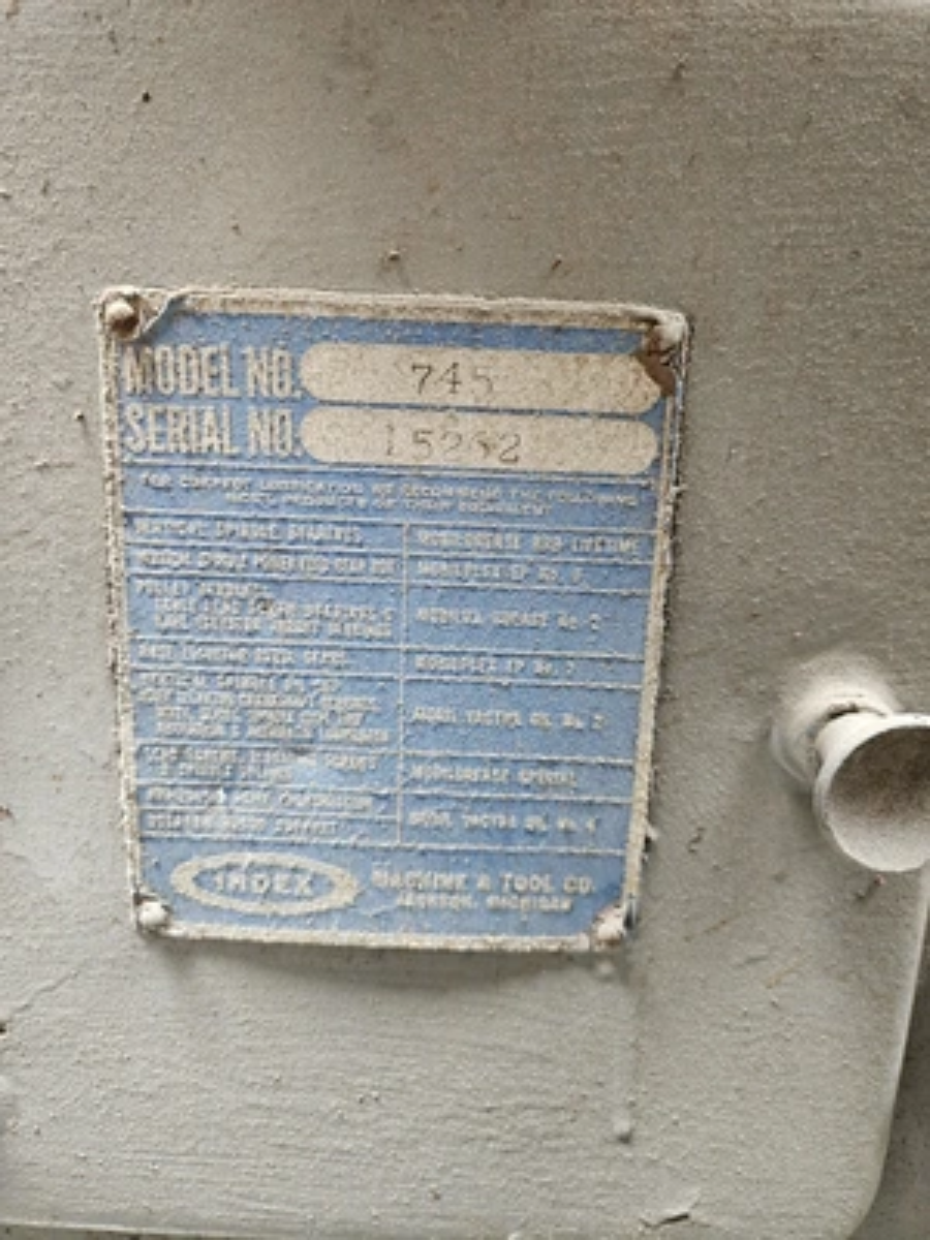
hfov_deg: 58.9
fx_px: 824
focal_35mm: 23
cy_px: 620
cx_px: 465
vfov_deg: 73.9
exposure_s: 1/120
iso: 800
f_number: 1.8
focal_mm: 5.4
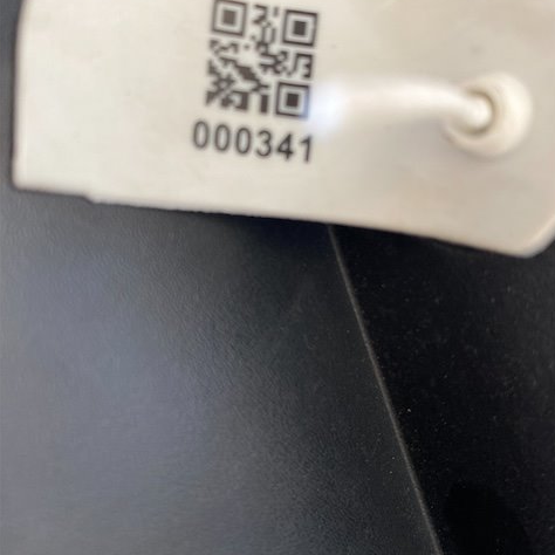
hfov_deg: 52.5
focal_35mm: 31
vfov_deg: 52.4
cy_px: 246
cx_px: 280
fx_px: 562
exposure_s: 1/66
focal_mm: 4.25
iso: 125
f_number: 1.8
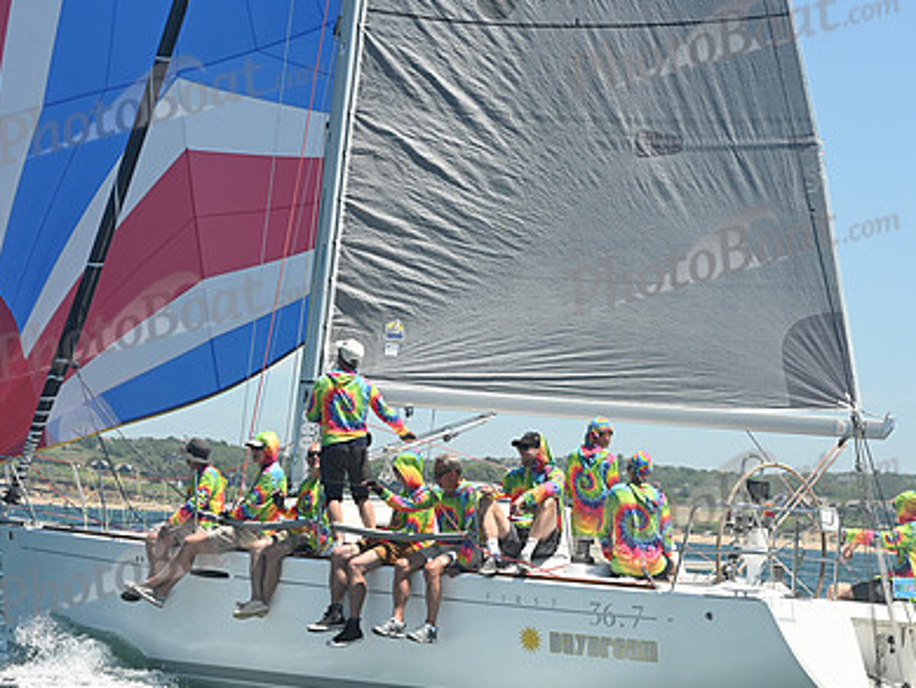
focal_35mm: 100
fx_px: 2648
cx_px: 449
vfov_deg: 14.8
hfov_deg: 19.6
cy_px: 410
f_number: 7.1
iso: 320
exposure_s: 1/1000
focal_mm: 70
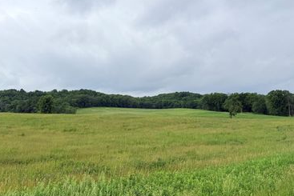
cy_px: 80
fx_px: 278
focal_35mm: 34
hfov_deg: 55.4
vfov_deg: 38.8
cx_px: 119
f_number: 1.78
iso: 80
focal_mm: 6.76
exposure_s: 1/1522
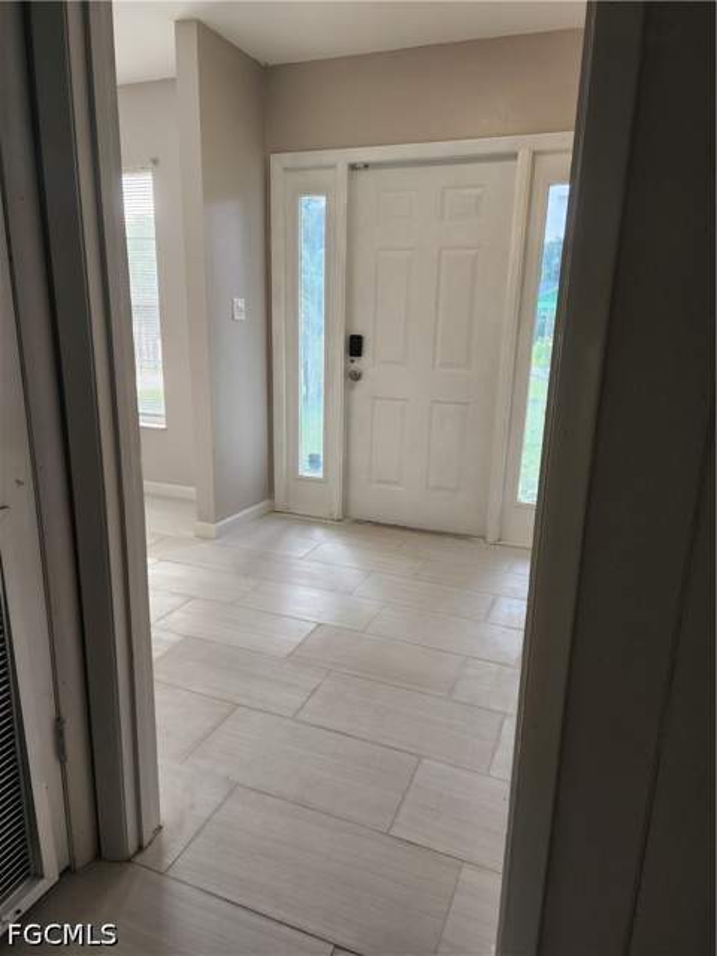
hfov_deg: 58.9
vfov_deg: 73.9
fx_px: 635
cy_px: 478
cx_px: 358
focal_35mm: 23
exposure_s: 1/180
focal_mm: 6.4
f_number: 1.8
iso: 125
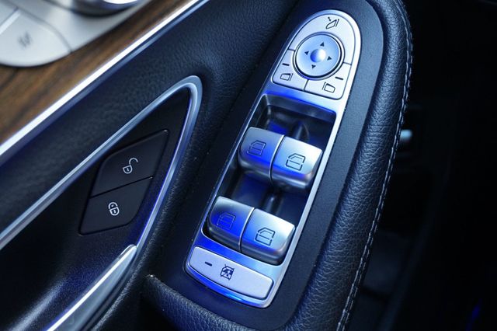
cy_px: 166
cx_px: 248
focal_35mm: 36
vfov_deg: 36.8
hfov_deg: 53.2
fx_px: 497
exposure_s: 1/60
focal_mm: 24
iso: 800
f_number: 4.5
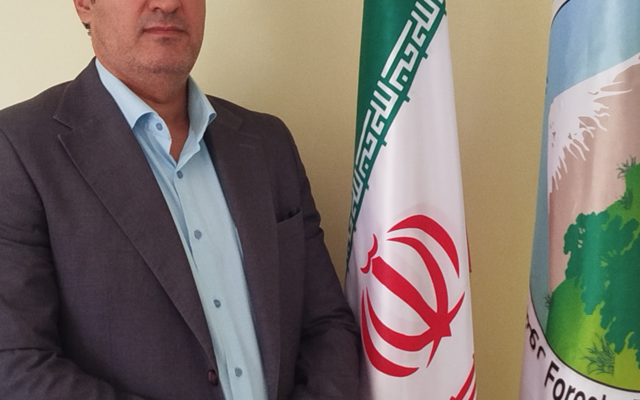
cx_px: 268
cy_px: 172
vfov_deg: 16.1
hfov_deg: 25.5
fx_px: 1413
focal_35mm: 81
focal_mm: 5.31
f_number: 1.7
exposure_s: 1/33
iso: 500
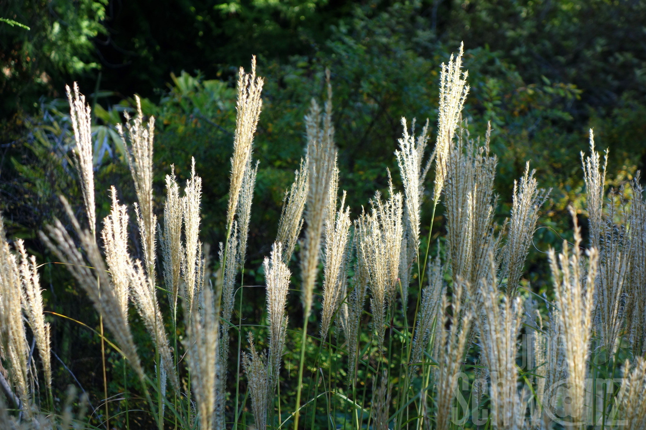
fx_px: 1633
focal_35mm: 91
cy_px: 215
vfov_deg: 15.0
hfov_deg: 22.4
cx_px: 323
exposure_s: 1/100
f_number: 5.6
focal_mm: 33.9
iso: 250
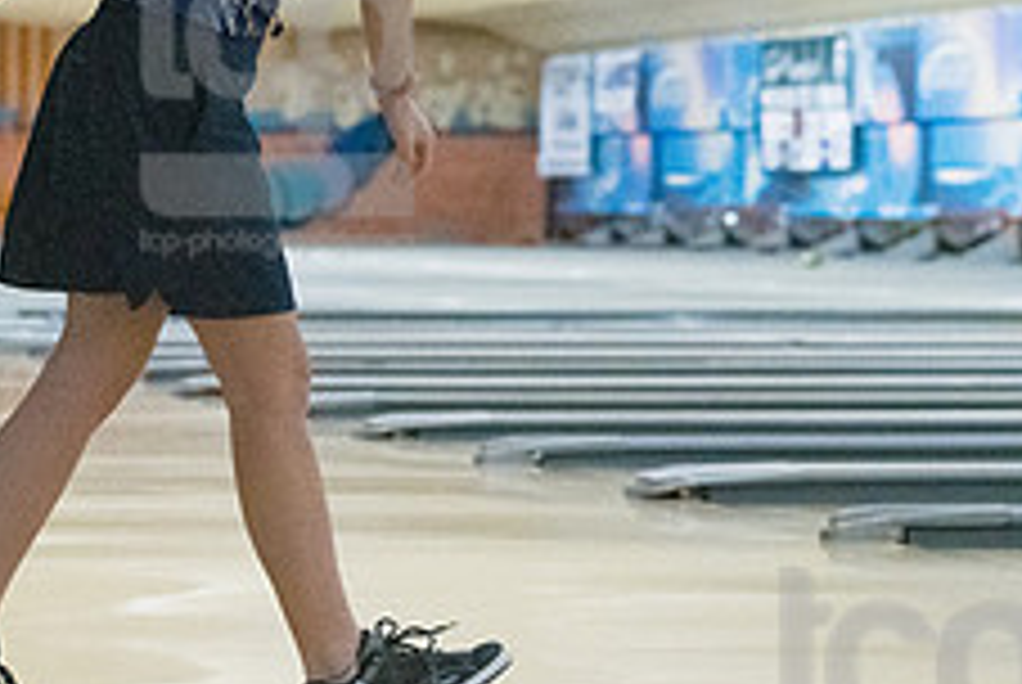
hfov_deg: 10.3
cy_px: 97
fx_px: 5657
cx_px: 279
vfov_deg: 6.9
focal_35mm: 199
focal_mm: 78
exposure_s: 1/1000
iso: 10000
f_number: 4
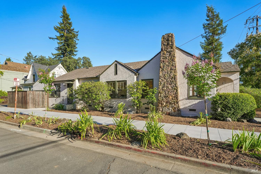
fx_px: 136
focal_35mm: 19
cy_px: 87
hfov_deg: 87.5
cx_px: 130
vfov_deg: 65.1
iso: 400
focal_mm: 18.8
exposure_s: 1/400
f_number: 9
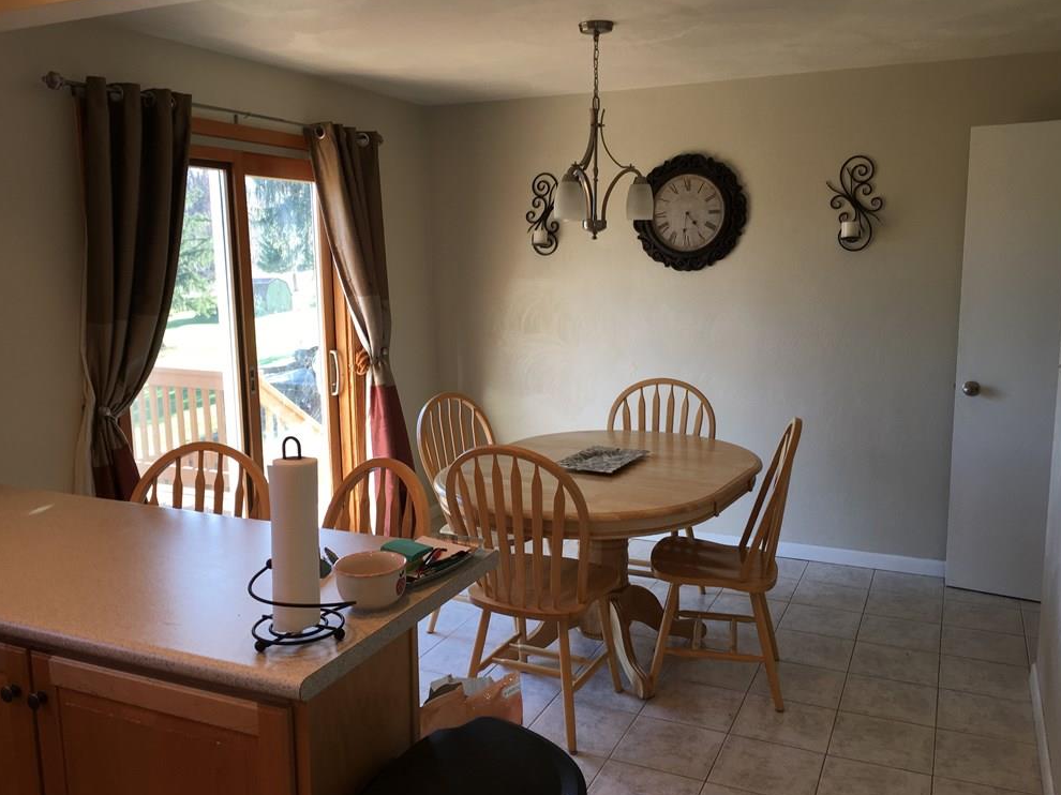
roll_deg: +0.6
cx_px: 526
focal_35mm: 30
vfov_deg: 46.8
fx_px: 919
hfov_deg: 60.0
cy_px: 399
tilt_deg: -8.8
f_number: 2.2
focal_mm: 4.15
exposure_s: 1/40
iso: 25
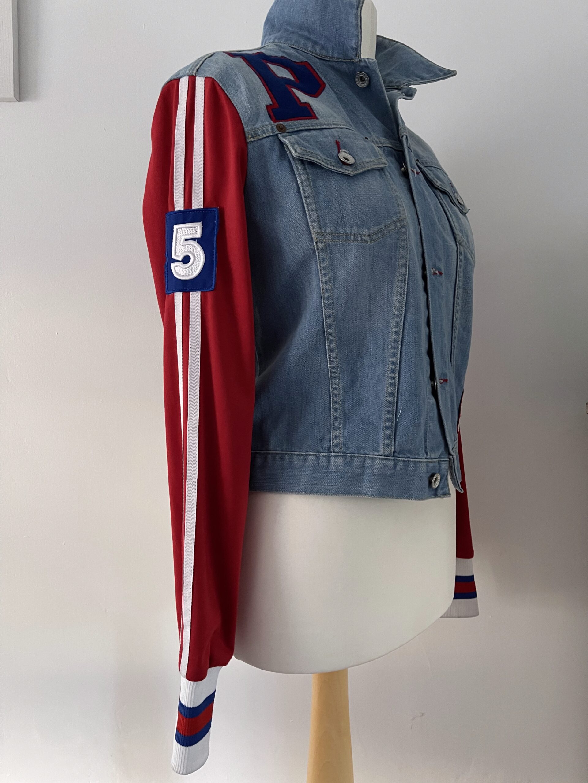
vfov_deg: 69.4
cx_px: 294
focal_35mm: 25
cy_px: 392
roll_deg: -0.1
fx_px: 566
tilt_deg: -4.0
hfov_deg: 54.9
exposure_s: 1/30
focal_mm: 5.1
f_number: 1.6
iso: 640
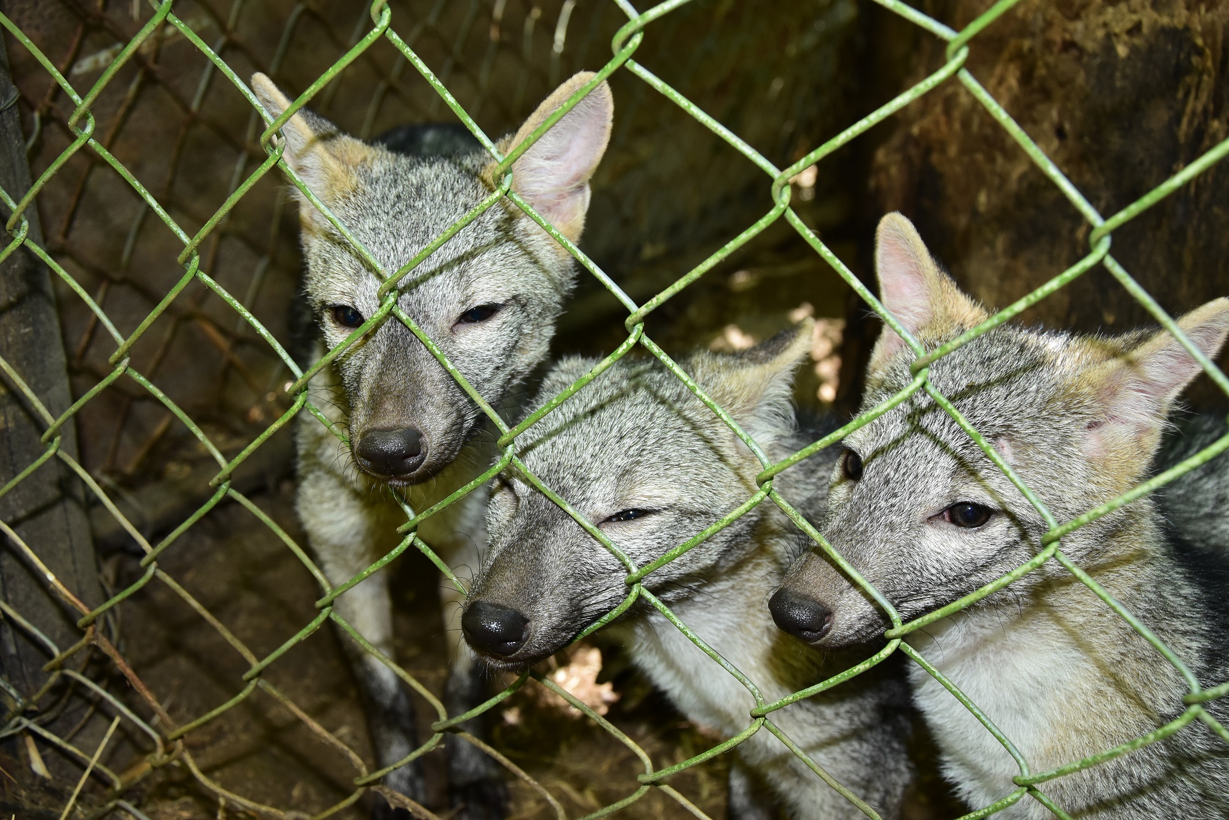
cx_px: 614
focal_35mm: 39
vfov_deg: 34.2
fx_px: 1332
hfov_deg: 49.5
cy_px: 410
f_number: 5
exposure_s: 1/60
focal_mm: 26
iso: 800
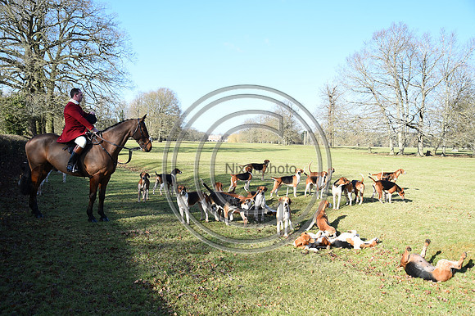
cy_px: 158
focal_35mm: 32
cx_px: 238
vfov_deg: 41.1
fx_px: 422
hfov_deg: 58.7
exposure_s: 1/200
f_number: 5.6
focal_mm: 32
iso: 100
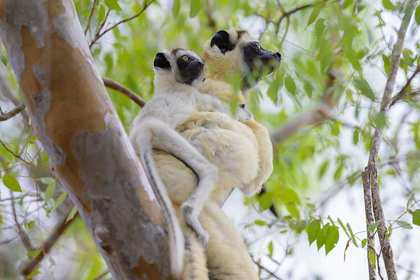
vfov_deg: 2.6
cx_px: 182
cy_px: 99
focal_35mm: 518
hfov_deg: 4.0
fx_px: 6043
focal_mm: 400
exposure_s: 1/1600
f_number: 4
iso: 640
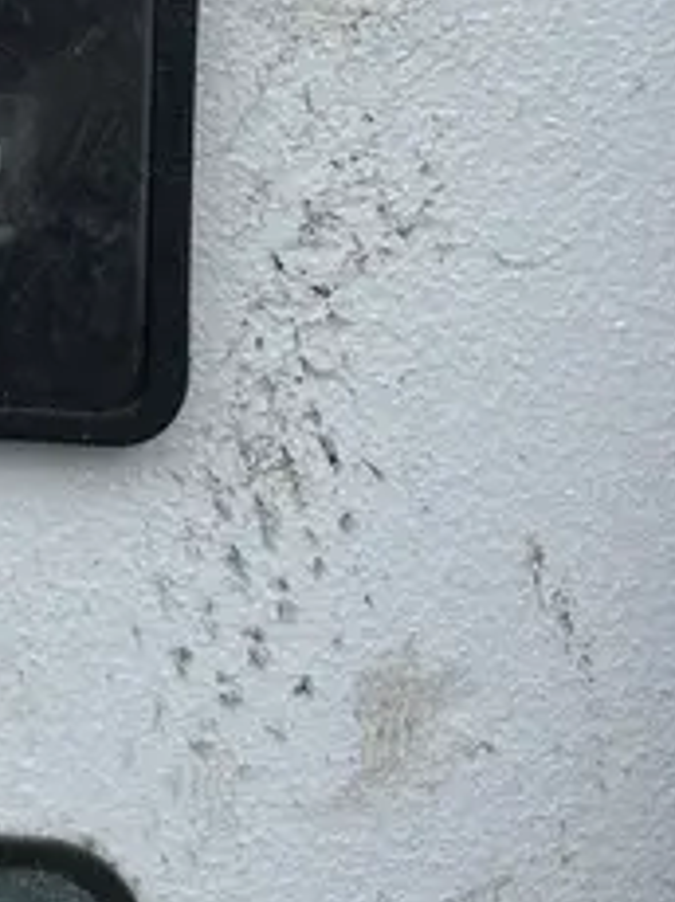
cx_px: -98
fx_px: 2162
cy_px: -198
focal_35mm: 83
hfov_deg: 17.1
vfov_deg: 21.7
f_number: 1.8
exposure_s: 1/747
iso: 32
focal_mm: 4.25
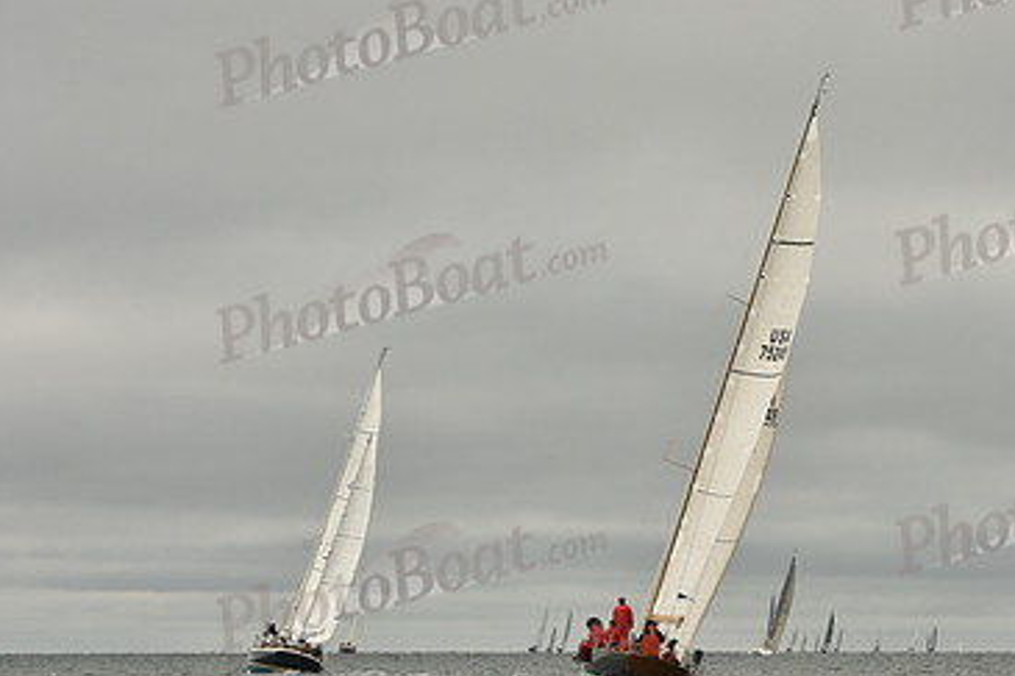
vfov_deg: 9.1
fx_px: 4255
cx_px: 754
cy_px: 396
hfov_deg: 13.6
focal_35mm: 151
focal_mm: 95
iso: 320
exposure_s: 1/800
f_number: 10
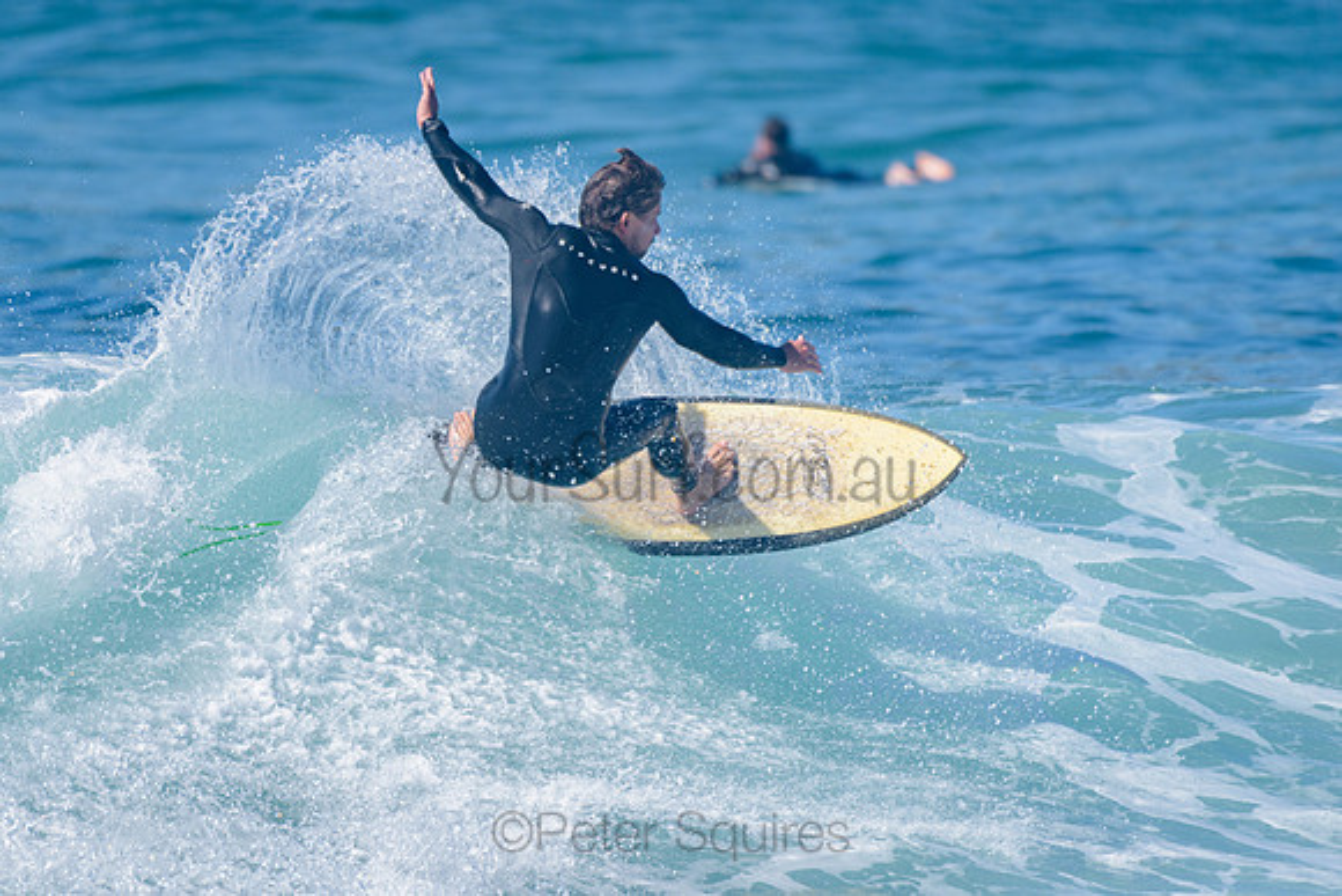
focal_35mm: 613
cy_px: 410
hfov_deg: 3.4
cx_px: 520
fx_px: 22848
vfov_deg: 2.2
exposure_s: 1/2000
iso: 180
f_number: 5.6
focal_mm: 500
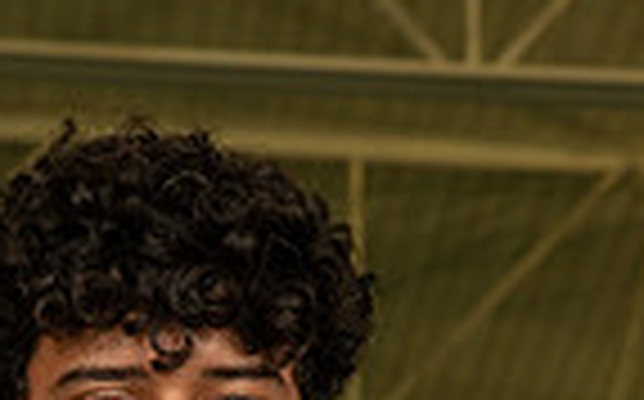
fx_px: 3944
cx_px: 185
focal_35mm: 225
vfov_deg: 5.6
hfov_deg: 9.3
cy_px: 957
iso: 500
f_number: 7.1
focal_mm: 70
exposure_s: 1/250
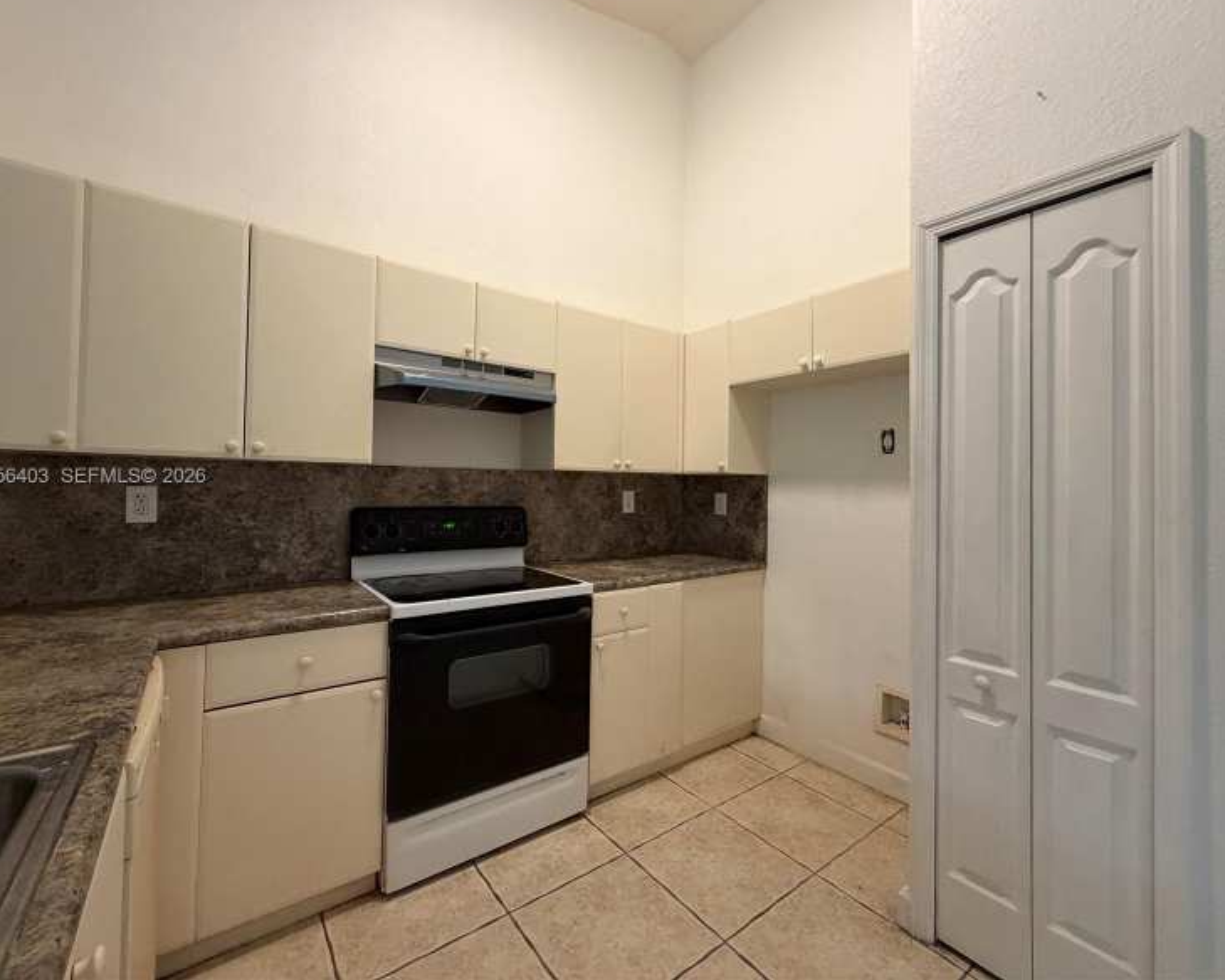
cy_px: 477
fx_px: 544
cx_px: 617
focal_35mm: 15
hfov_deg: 96.8
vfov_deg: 84.0
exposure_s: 1/60
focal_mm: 2.22
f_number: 2.2
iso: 400
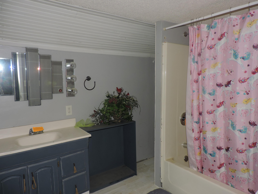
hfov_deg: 71.6
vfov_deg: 56.8
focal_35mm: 24
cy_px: 97
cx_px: 129
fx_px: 179
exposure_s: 1/30
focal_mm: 4.3
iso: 200
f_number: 3
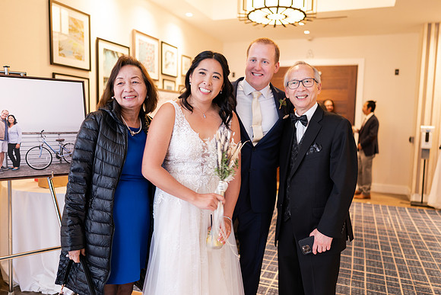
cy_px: 149
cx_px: 232
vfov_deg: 45.2
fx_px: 354
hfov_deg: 63.9
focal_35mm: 29
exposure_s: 1/30
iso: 250
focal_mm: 24
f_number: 1.4
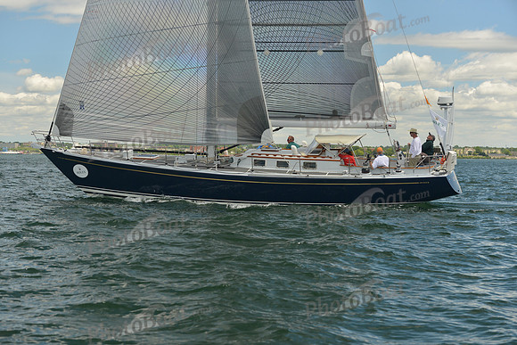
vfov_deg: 19.5
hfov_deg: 28.8
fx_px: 1005
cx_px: 258
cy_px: 172
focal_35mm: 70
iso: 400
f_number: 4.5
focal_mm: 70
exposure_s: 1/800
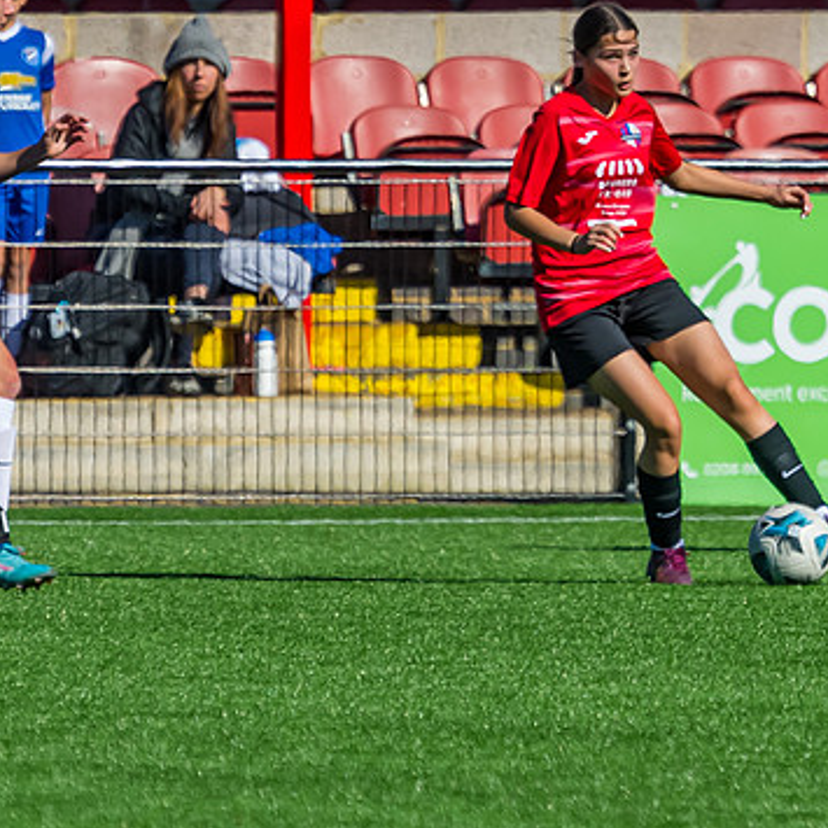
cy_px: 371
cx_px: 617
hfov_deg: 2.2
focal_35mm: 791
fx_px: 21406
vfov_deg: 2.2
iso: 400
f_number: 5
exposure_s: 1/4000
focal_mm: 240
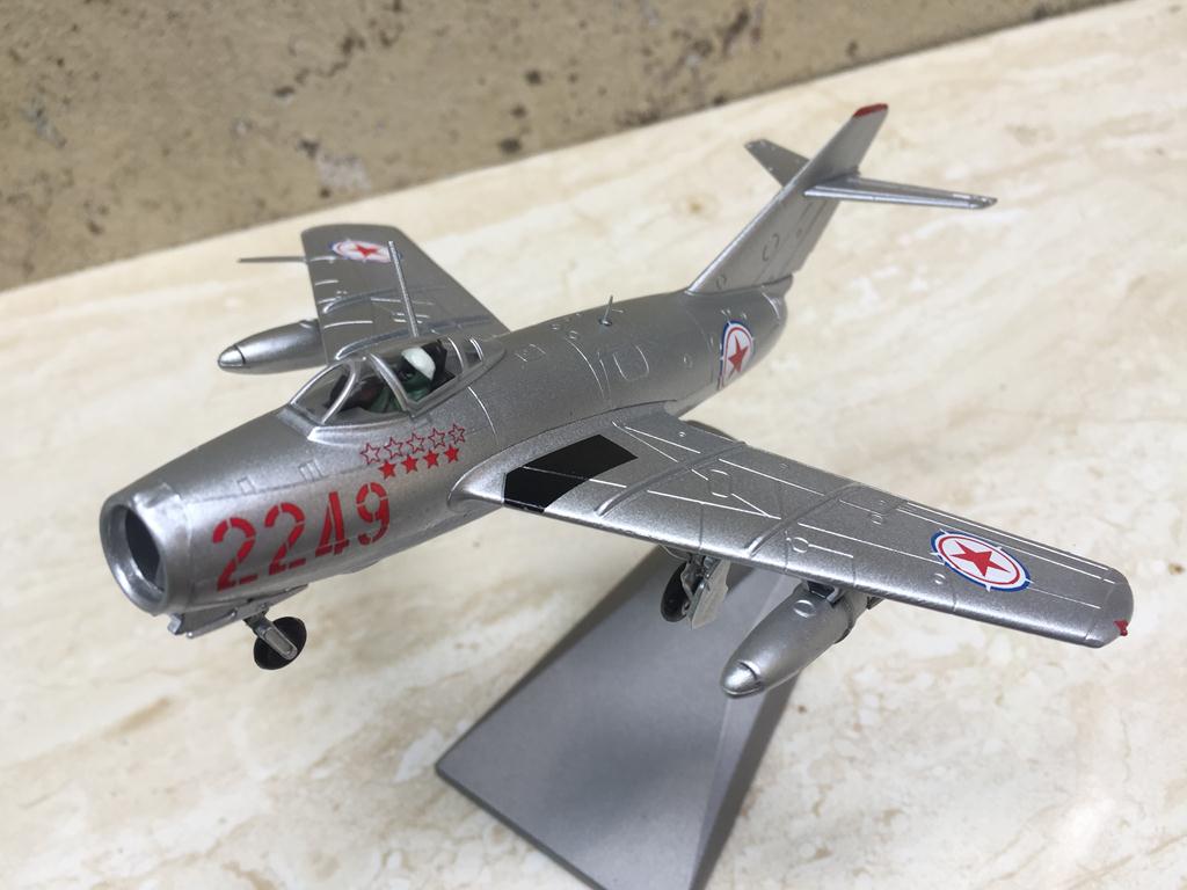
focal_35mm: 29
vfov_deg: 48.2
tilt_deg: -50.3
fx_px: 994
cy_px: 445
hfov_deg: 61.7
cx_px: 594
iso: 32
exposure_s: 1/146
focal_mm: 4.15
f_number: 2.2
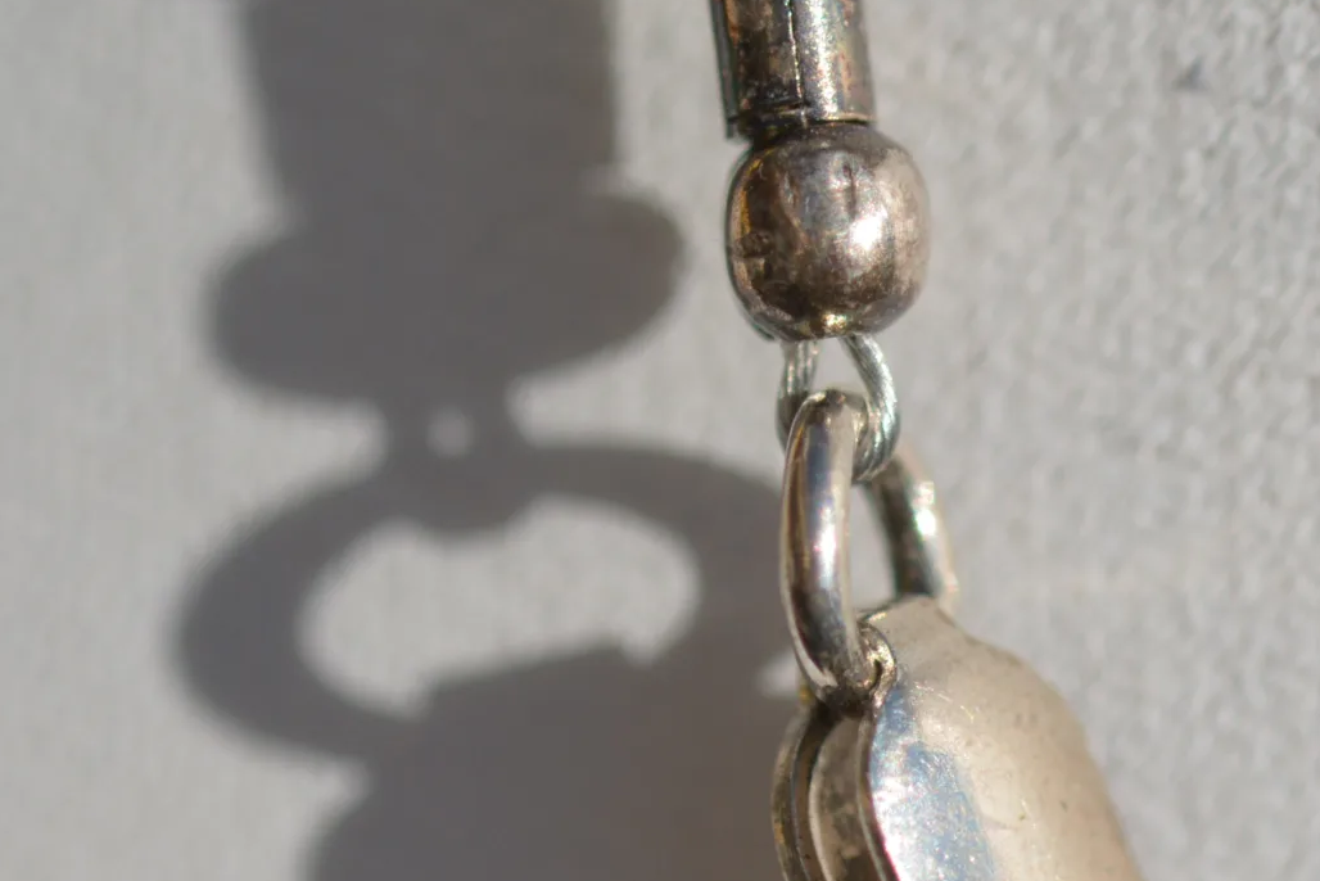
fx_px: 14386
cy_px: 1000
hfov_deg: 5.2
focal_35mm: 392
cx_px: 1062
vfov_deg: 3.5
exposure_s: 1/4000
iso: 400
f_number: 5.6
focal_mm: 105
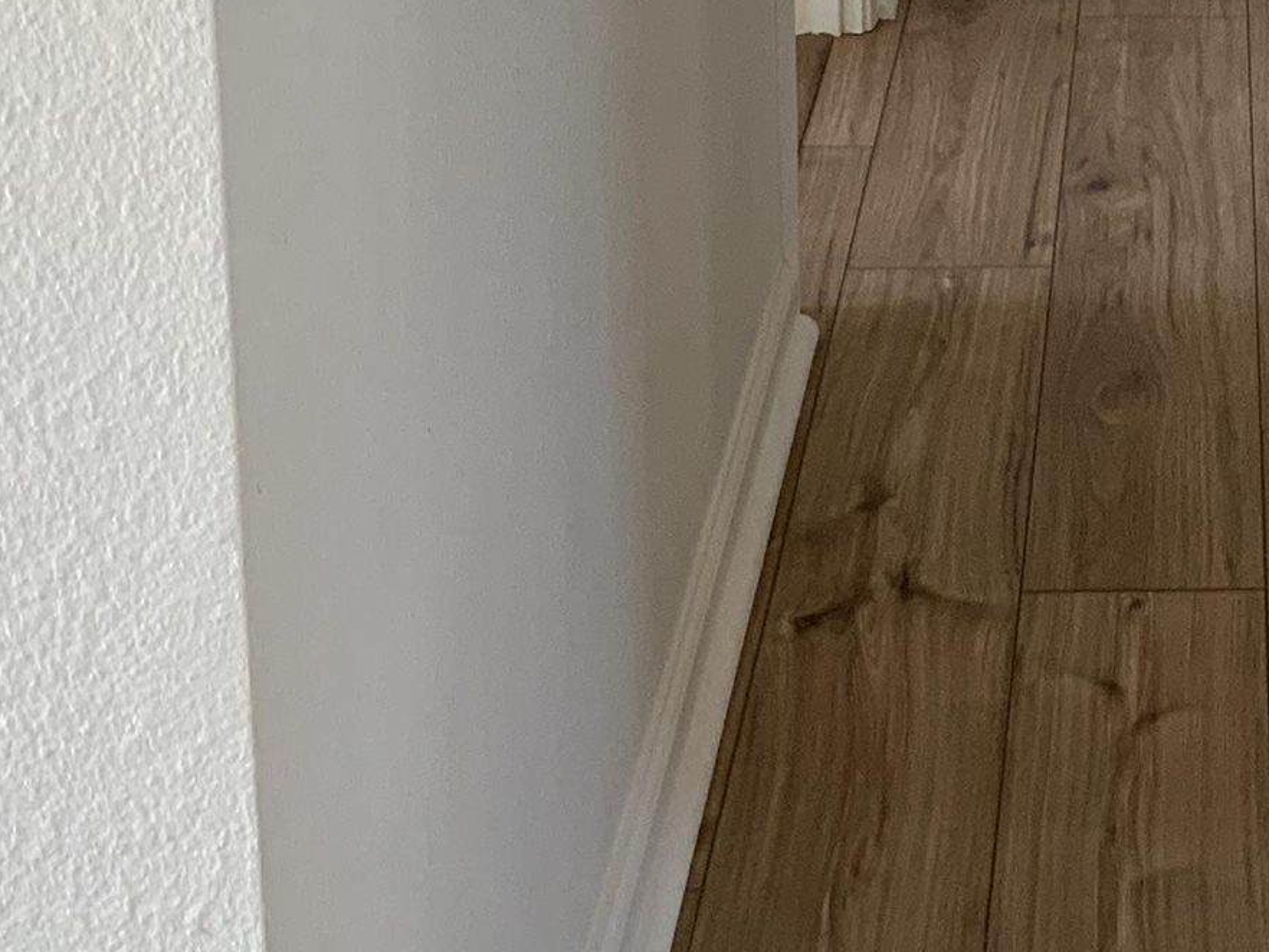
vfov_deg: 14.0
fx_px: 3704
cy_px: -337
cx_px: 1538
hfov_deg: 18.4
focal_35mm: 101
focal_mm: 3
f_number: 1.8
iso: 40
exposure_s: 1/120
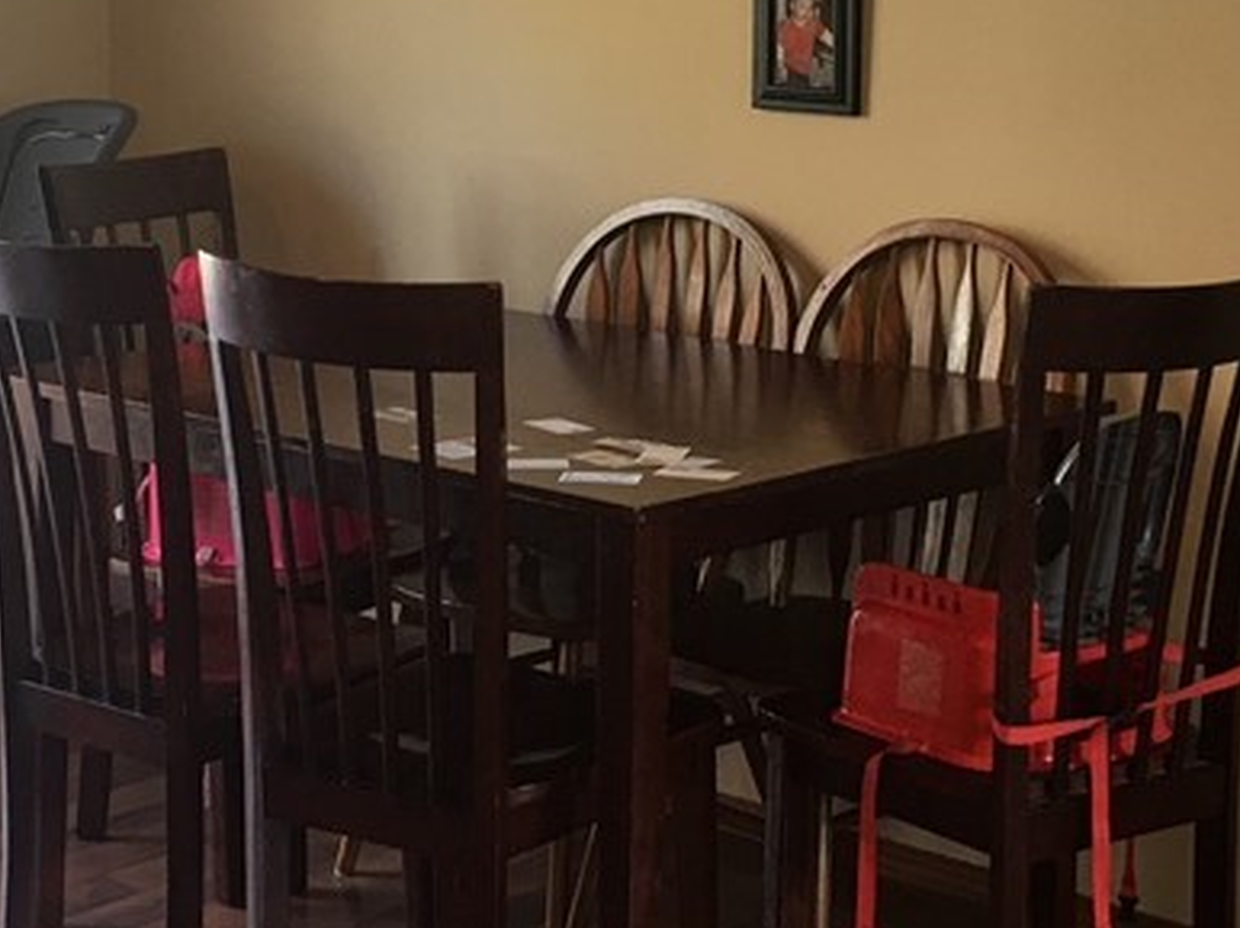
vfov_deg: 19.0
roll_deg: -1.0
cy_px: 279
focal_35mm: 77
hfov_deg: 25.3
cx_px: 710
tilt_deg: -6.3
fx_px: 2757
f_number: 2.2
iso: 25
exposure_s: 1/15
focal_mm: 4.15
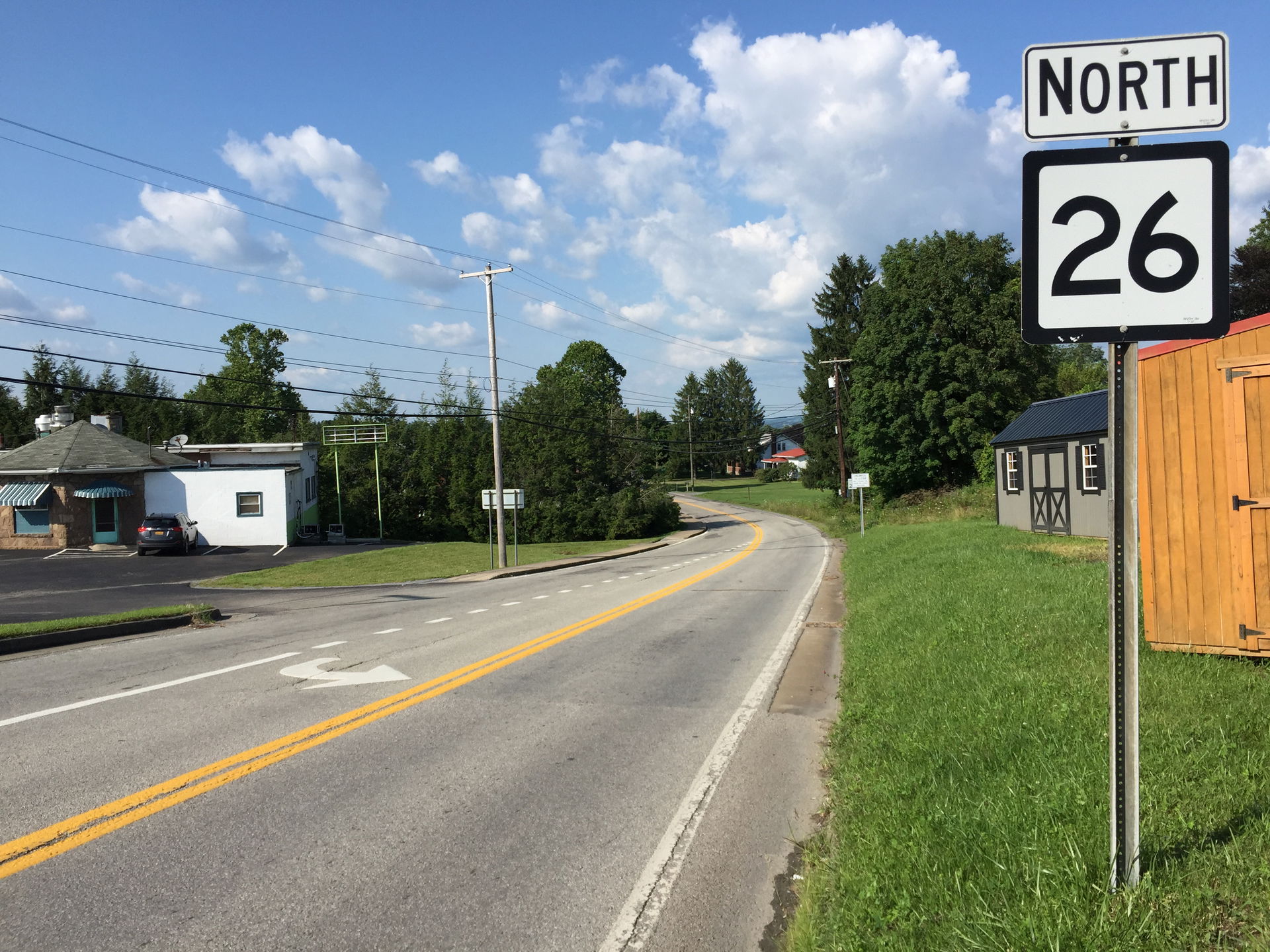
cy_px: 476
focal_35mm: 29
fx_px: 1064
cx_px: 635
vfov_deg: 48.2
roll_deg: -1.1
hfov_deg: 61.7
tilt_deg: -1.8
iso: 32
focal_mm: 4.15
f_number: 2.2
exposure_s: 1/1980
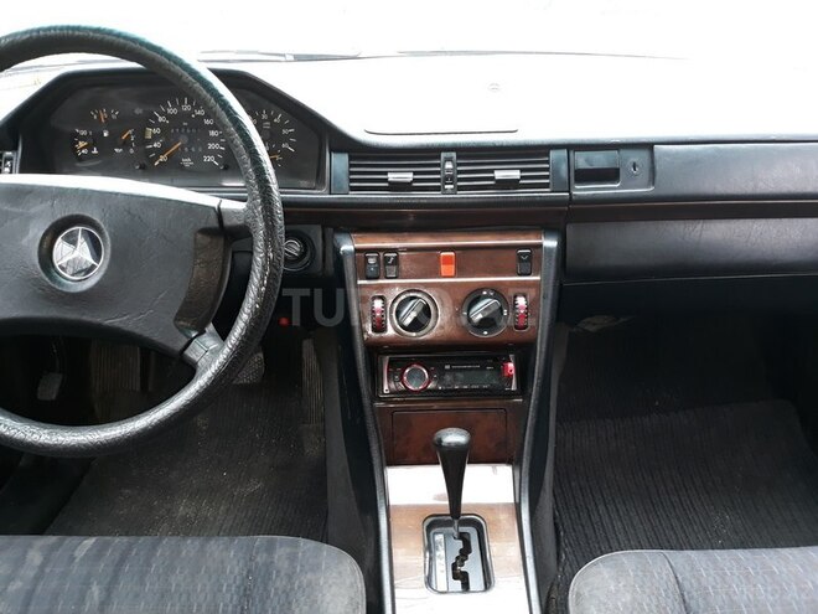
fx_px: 638
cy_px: 307
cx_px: 409
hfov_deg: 65.3
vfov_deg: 51.4
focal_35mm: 27
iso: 64
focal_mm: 3.71
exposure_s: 1/50
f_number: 1.7
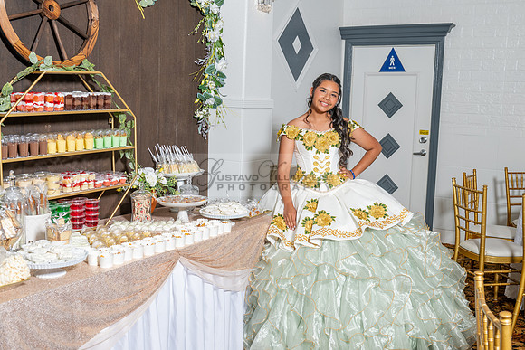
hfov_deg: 48.3
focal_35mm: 40
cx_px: 277
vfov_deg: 33.3
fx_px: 586
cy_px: 165
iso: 200
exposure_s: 1/160
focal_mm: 38
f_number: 6.3
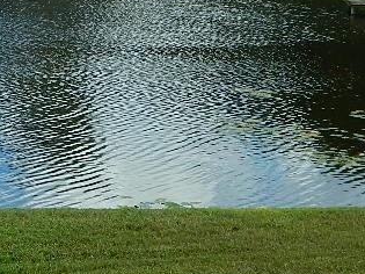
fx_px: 1613
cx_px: 15
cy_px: -49
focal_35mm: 153
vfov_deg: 9.6
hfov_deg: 12.8
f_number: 3.6
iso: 80
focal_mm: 8.4
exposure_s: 1/640
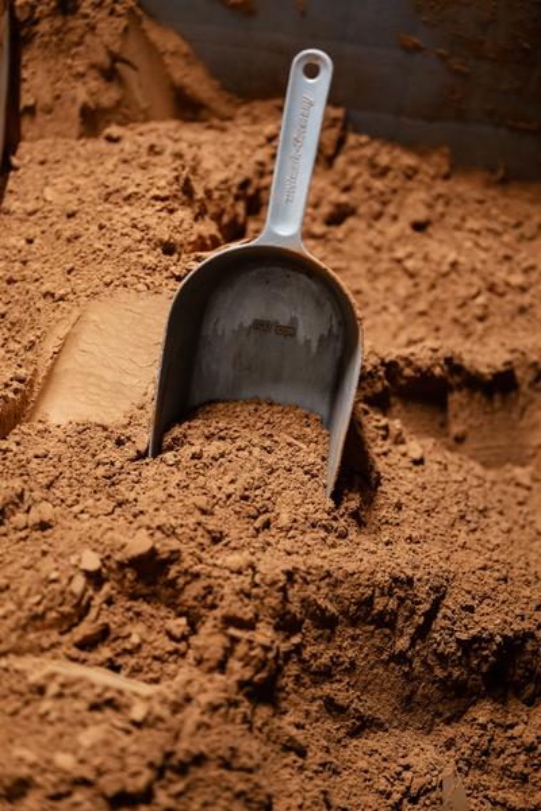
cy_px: 406
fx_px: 1488
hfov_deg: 20.6
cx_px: 270
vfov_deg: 30.5
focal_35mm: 66
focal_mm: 66
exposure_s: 1/100
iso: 2000
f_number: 2.8
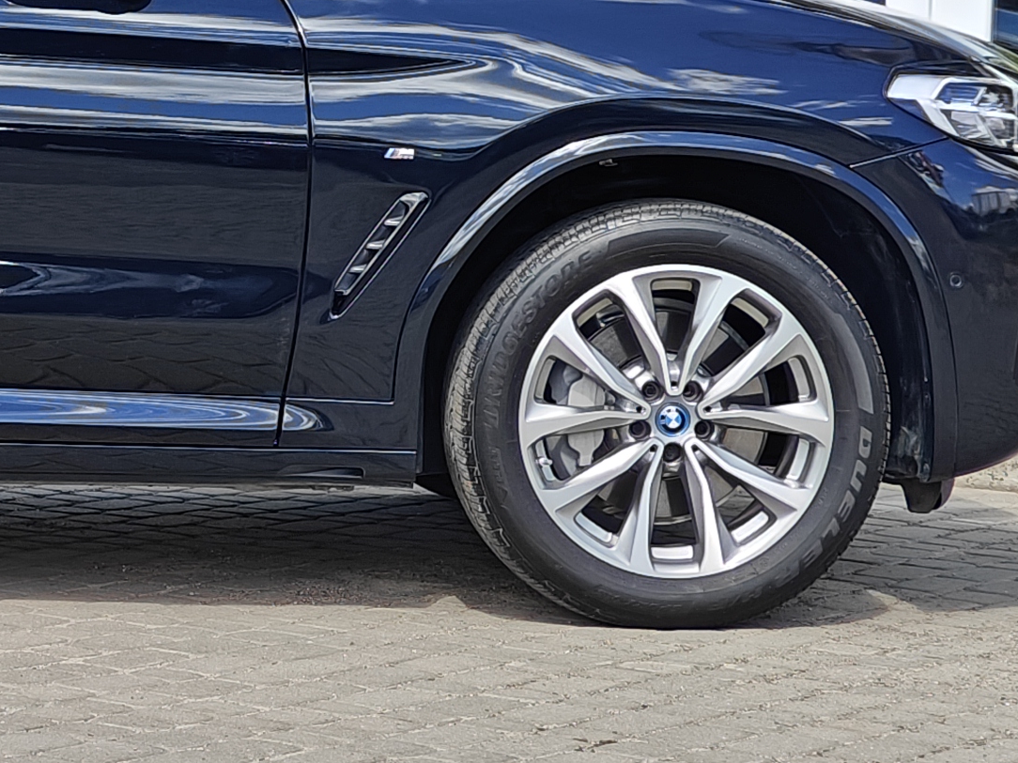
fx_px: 4000
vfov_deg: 10.8
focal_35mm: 136
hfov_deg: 14.0
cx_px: -264
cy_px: 69
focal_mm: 7.08
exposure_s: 1/924
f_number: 2
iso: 50
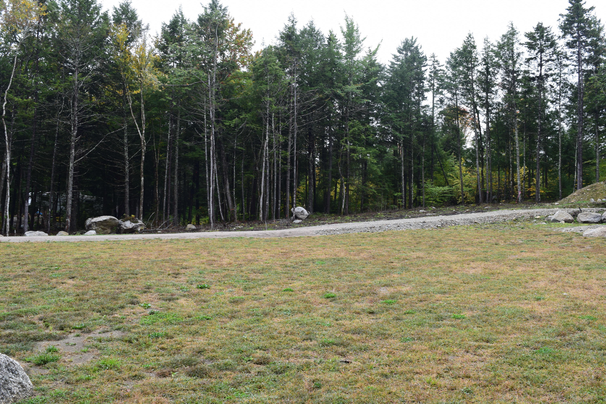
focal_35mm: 34
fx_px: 581
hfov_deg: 55.1
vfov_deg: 38.4
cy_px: 202
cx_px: 303
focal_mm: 23
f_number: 10
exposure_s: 1/200
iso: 400
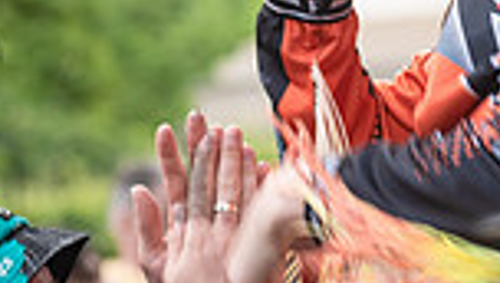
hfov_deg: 6.2
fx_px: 4554
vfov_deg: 3.6
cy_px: 5
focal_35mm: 343
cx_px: 618
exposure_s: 1/250
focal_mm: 86
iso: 500
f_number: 4.5
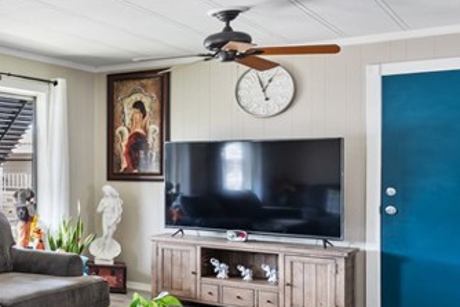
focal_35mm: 49
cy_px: 176
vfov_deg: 27.5
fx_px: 626
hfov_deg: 32.4
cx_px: -107
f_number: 7.1
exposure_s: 1
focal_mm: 16
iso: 250
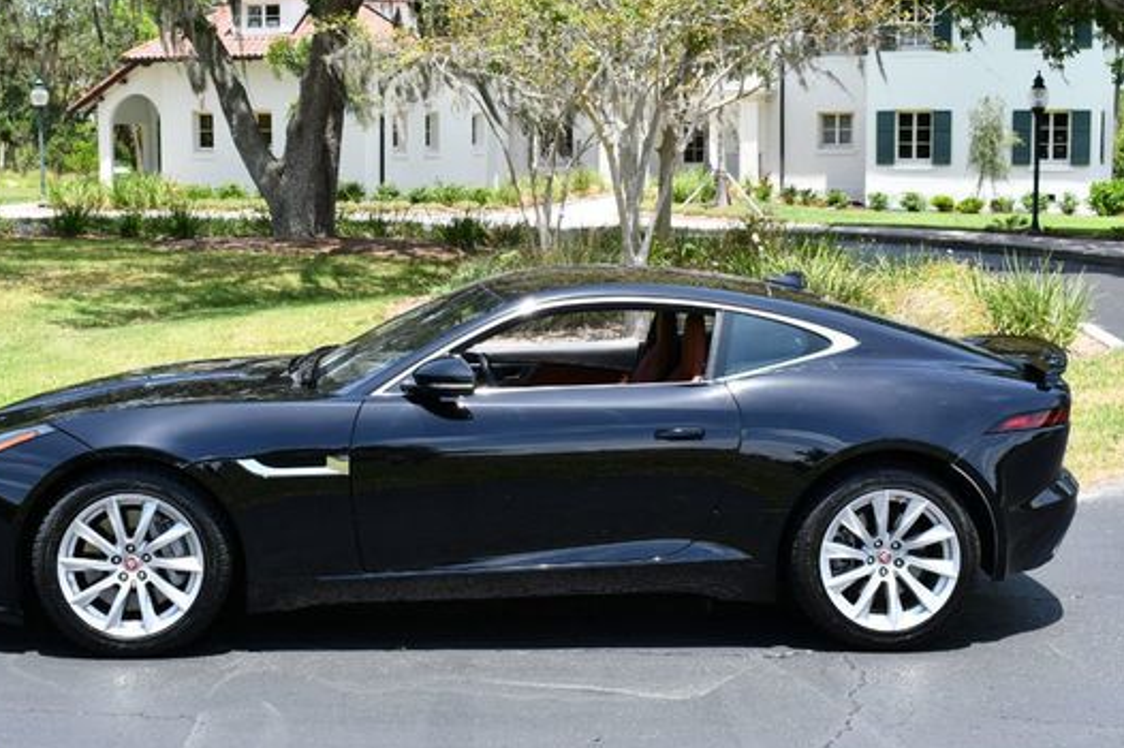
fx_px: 1747
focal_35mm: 56
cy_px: 301
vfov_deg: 24.1
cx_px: 485
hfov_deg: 35.6
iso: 200
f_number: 8
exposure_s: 1/250
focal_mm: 31
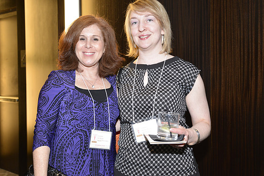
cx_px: 128
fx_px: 286
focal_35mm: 39
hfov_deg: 49.6
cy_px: 75
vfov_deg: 34.1
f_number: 4
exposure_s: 1/60
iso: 800
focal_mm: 34
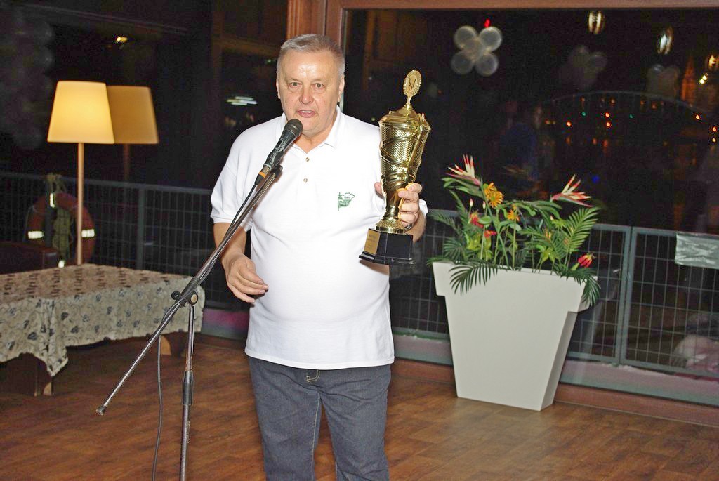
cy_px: 240
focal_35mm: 57
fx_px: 1140
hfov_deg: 35.0
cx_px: 360
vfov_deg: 23.8
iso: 400
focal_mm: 37.5
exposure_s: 1/60
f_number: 4.5
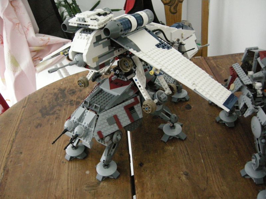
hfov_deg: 51.4
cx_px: 133
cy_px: 100
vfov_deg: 39.7
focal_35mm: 36
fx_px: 277
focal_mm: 7.5
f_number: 2.7
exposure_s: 1/30
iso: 800
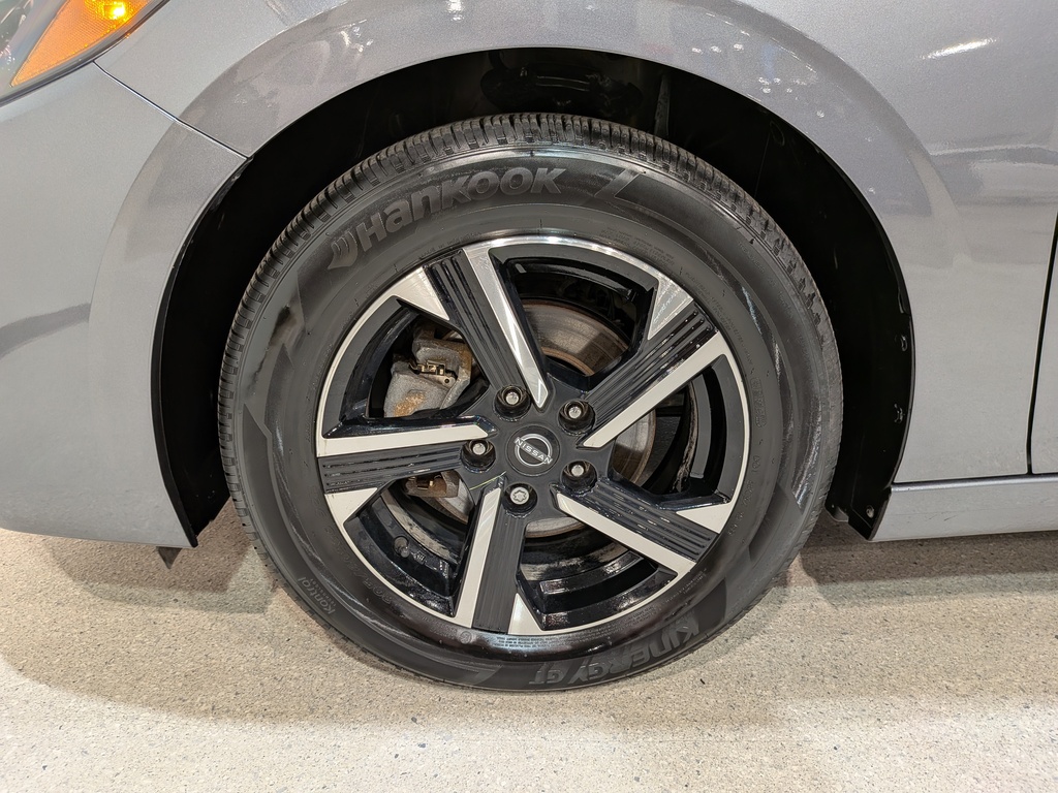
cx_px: 529
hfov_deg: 71.6
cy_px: 396
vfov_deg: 56.8
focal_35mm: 24
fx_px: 734
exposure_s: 1/24
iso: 32
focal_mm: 4.53
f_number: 1.7
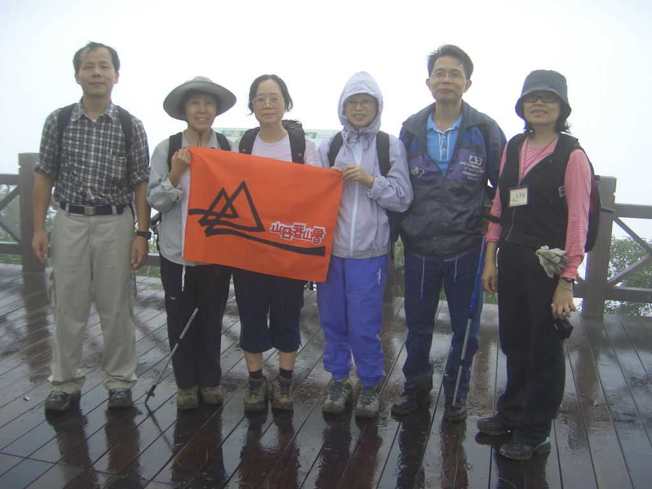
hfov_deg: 47.9
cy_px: 244
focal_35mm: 39
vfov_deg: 36.8
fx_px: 735
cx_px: 326
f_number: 2.8
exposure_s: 1/125
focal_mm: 8
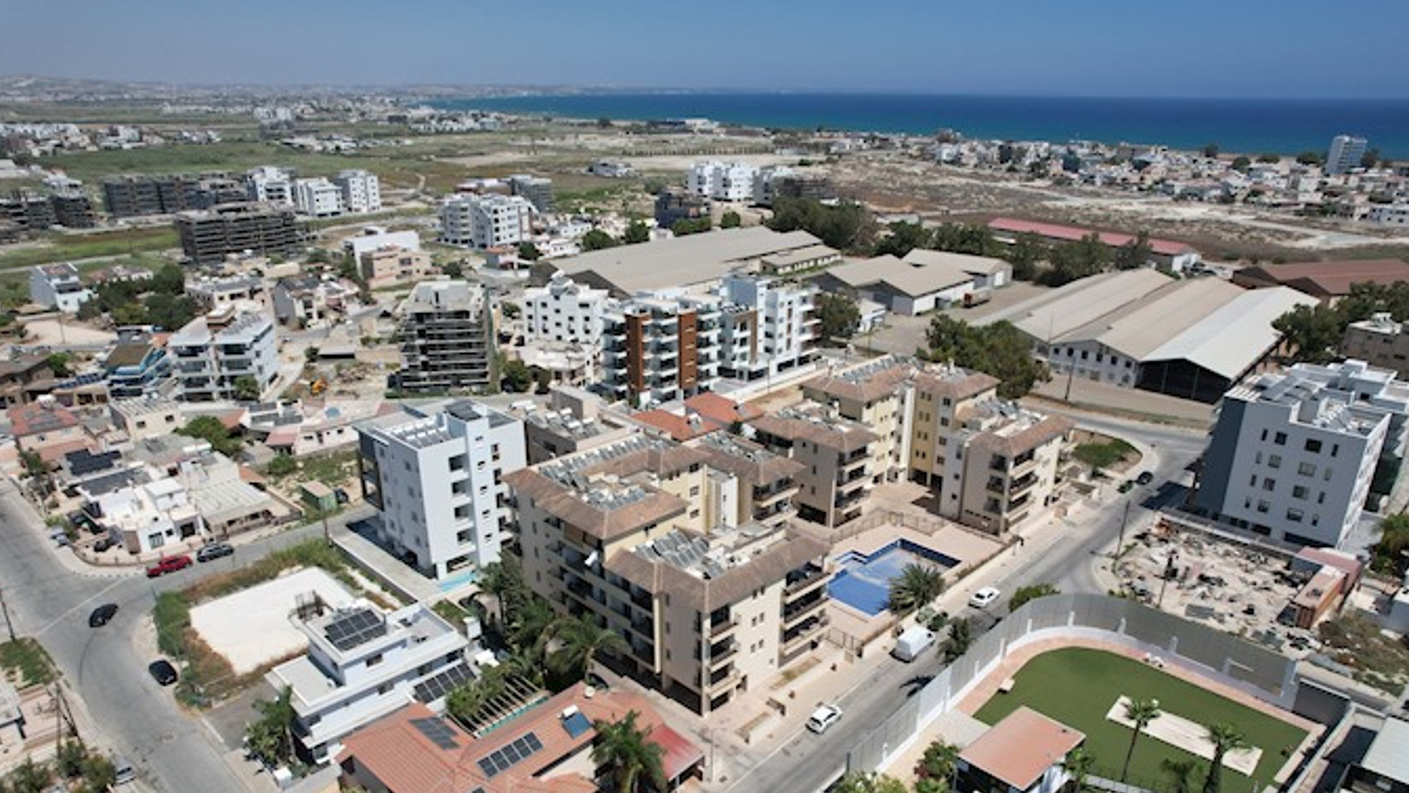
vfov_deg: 47.5
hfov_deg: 76.3
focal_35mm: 24
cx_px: 707
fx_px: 897
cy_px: 463
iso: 100
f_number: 2.8
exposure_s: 1/3200
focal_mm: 8.38
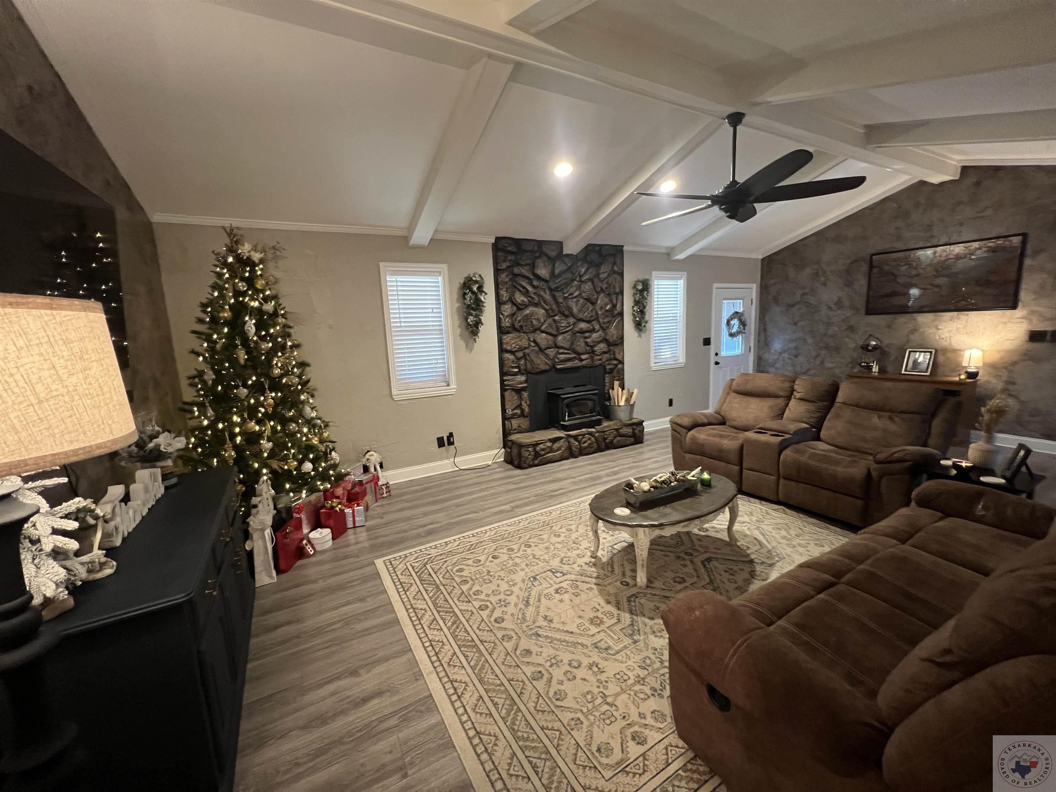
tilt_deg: -10.0
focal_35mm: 13
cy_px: 396
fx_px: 397
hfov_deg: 106.2
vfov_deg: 89.9
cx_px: 528
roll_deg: +2.2
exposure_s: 1/60
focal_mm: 1.57
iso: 800
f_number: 1.8
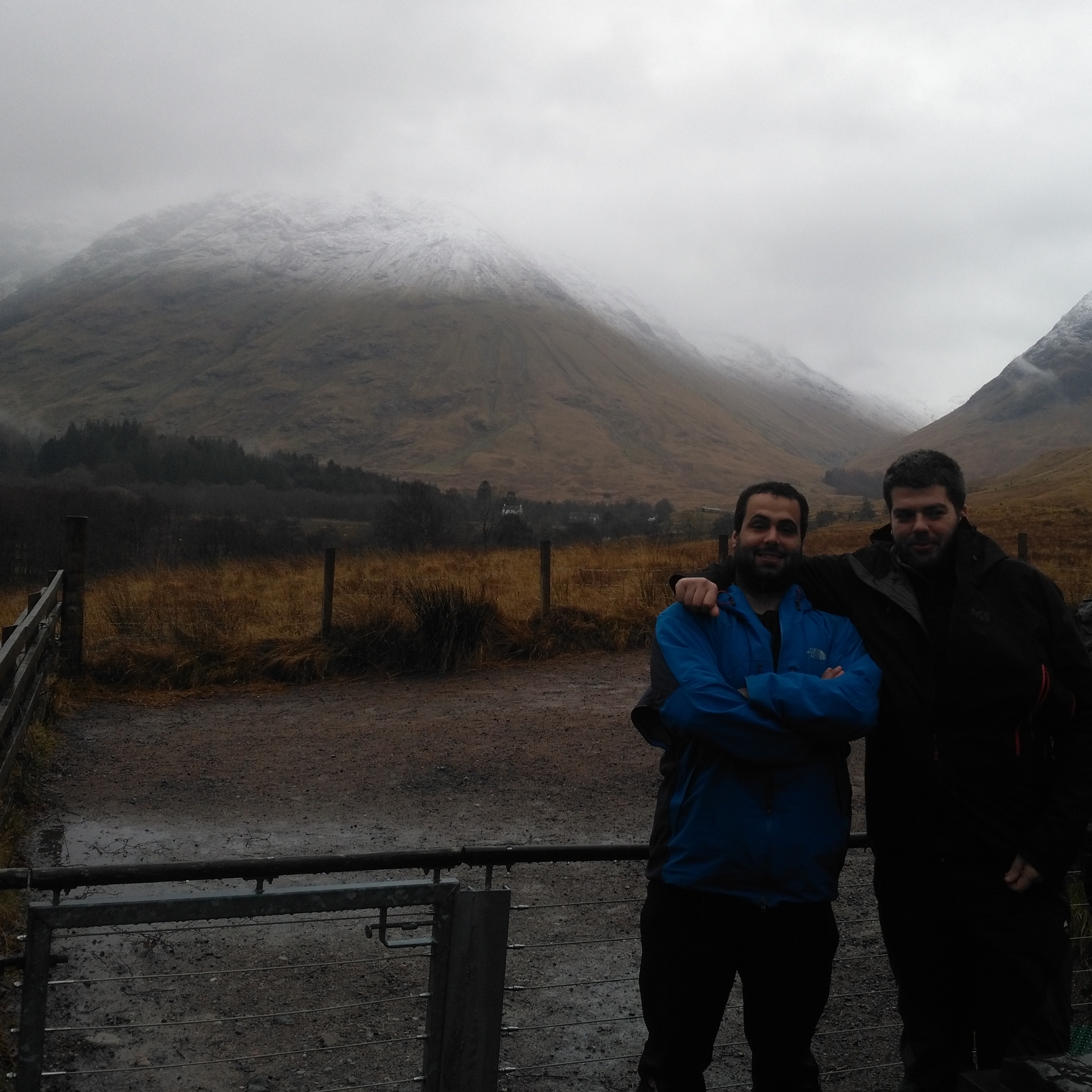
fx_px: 1392
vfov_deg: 42.7
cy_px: 454
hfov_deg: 42.7
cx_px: 617
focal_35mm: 39
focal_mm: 2.96
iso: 100
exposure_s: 1/146
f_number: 2
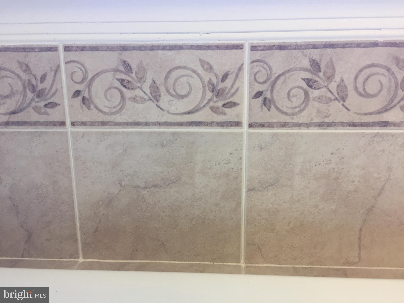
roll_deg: +0.2
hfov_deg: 61.7
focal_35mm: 29
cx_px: 202
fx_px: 338
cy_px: 152
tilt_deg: -14.8
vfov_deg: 48.2
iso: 32
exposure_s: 1/40
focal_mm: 4.15
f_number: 2.2
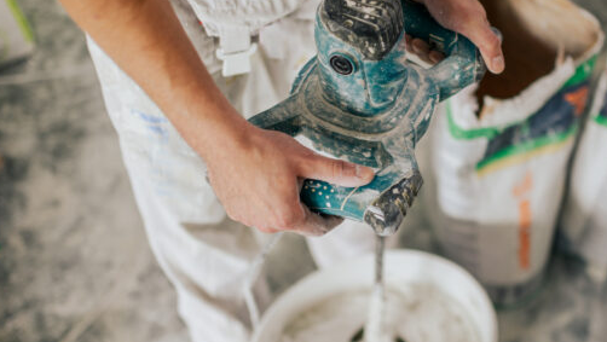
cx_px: 400
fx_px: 902
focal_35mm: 56
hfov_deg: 36.8
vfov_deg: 21.4
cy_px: 224
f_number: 1.4
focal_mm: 35
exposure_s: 1/500
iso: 160
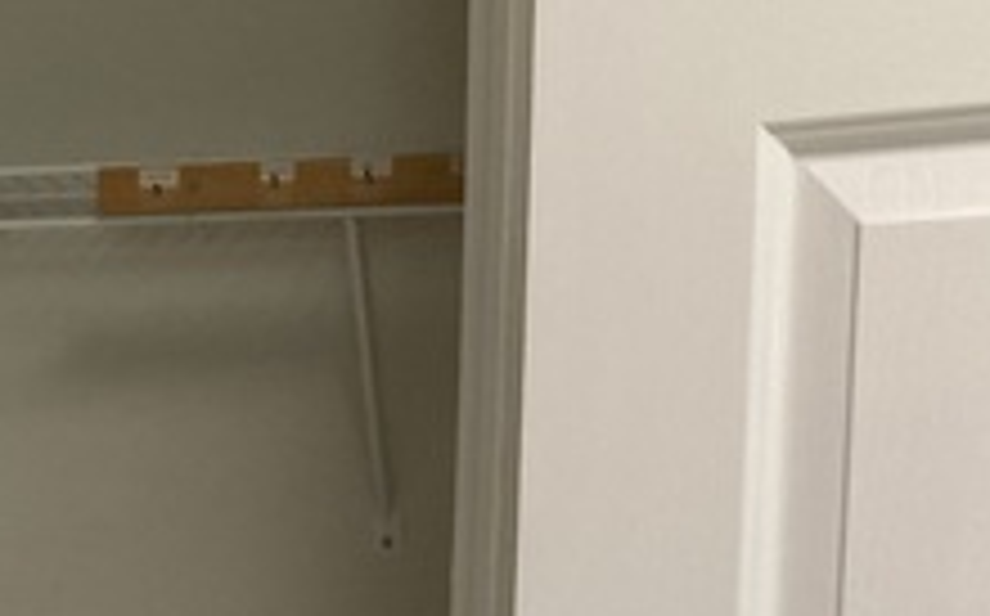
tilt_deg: -9.5
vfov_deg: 13.5
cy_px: 971
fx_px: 2426
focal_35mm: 90
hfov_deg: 22.3
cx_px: 20
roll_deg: -0.9
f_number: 1.8
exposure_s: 1/60
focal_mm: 3.99
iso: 80
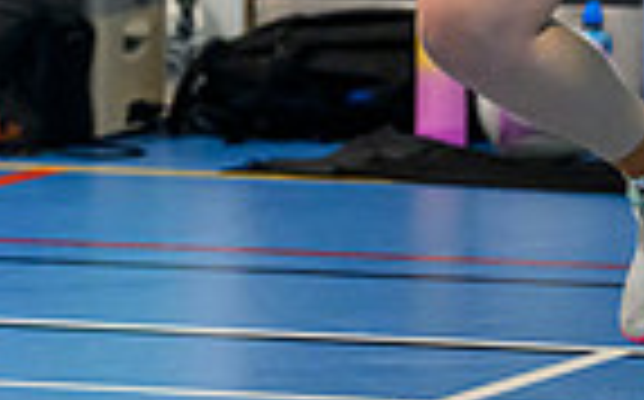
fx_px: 11149
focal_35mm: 636
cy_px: -528
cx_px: -335
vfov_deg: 2.1
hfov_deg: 3.3
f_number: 2.8
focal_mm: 140
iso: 8000
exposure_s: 1/1000
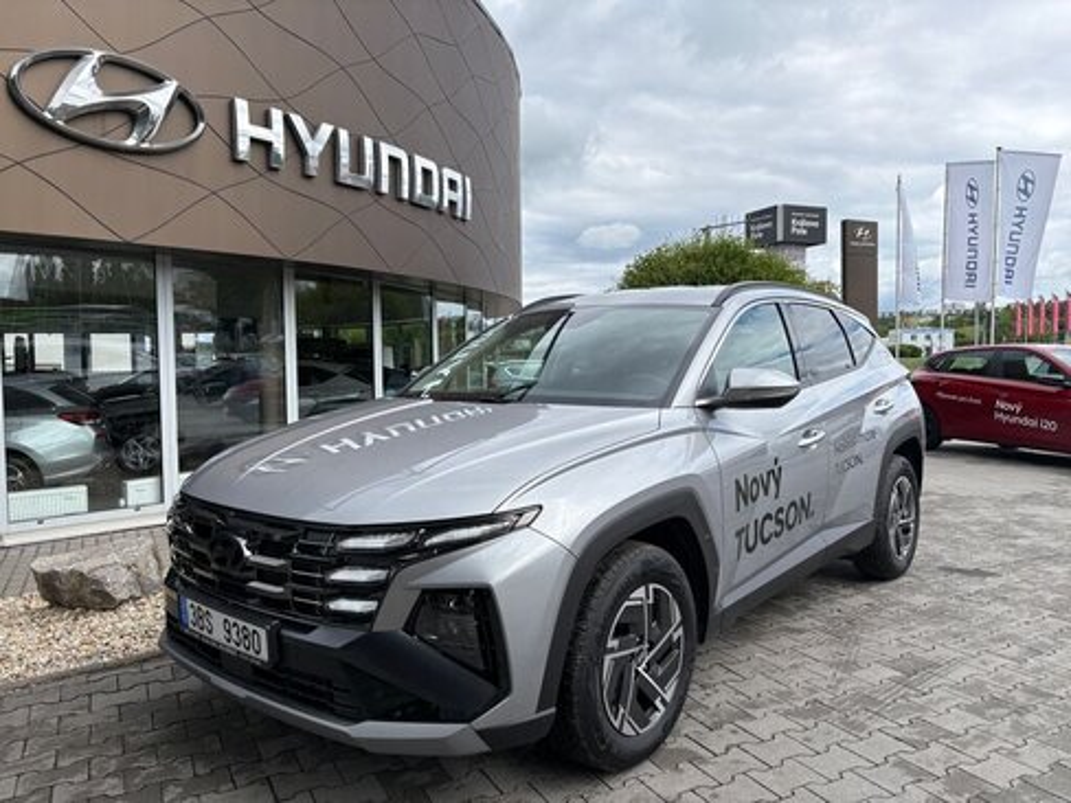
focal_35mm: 26
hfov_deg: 67.3
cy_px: 402
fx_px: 804
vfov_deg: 53.1
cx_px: 536
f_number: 1.6
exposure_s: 1/2985
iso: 50
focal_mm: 5.96
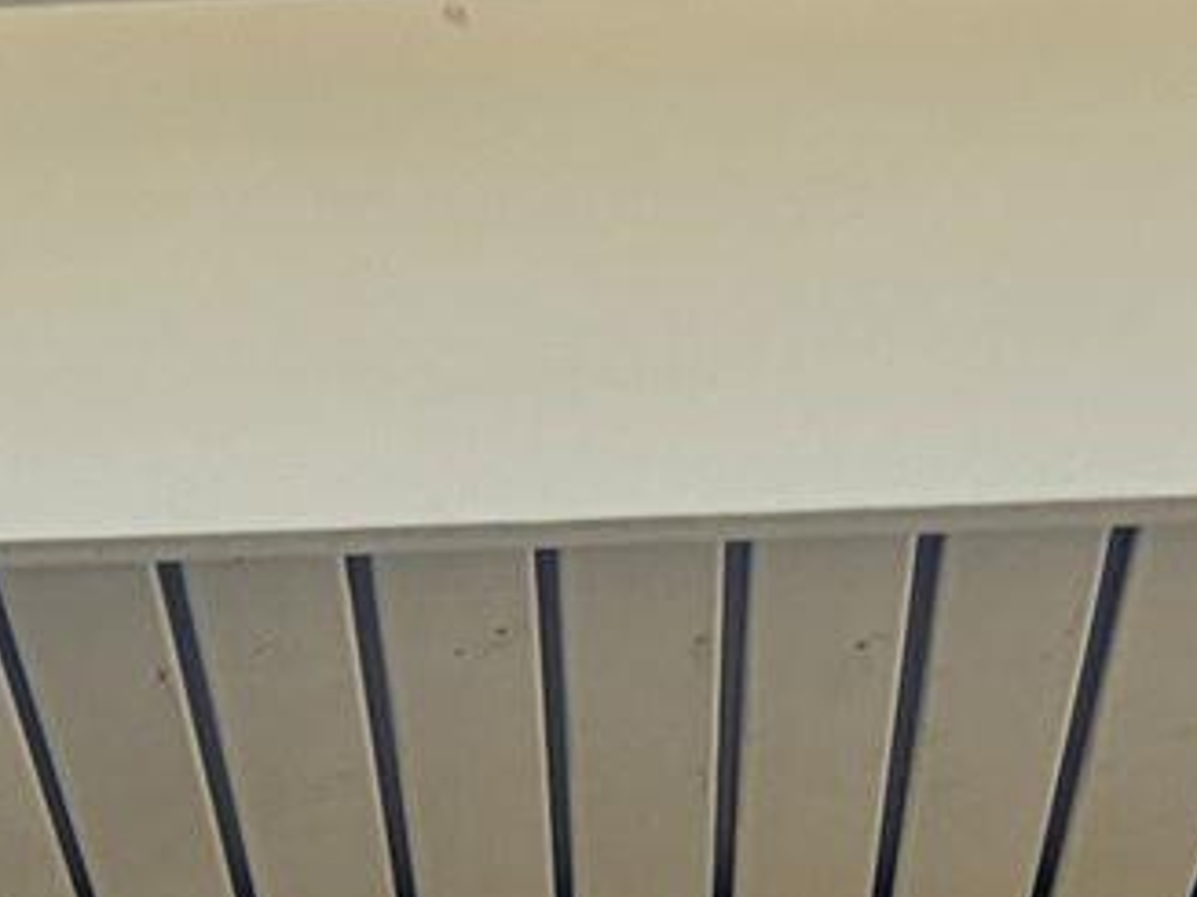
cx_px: 15
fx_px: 5600
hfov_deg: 12.1
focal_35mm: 162
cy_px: 3324
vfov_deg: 7.3
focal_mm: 6.3
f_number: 1.7
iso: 25
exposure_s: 1/180
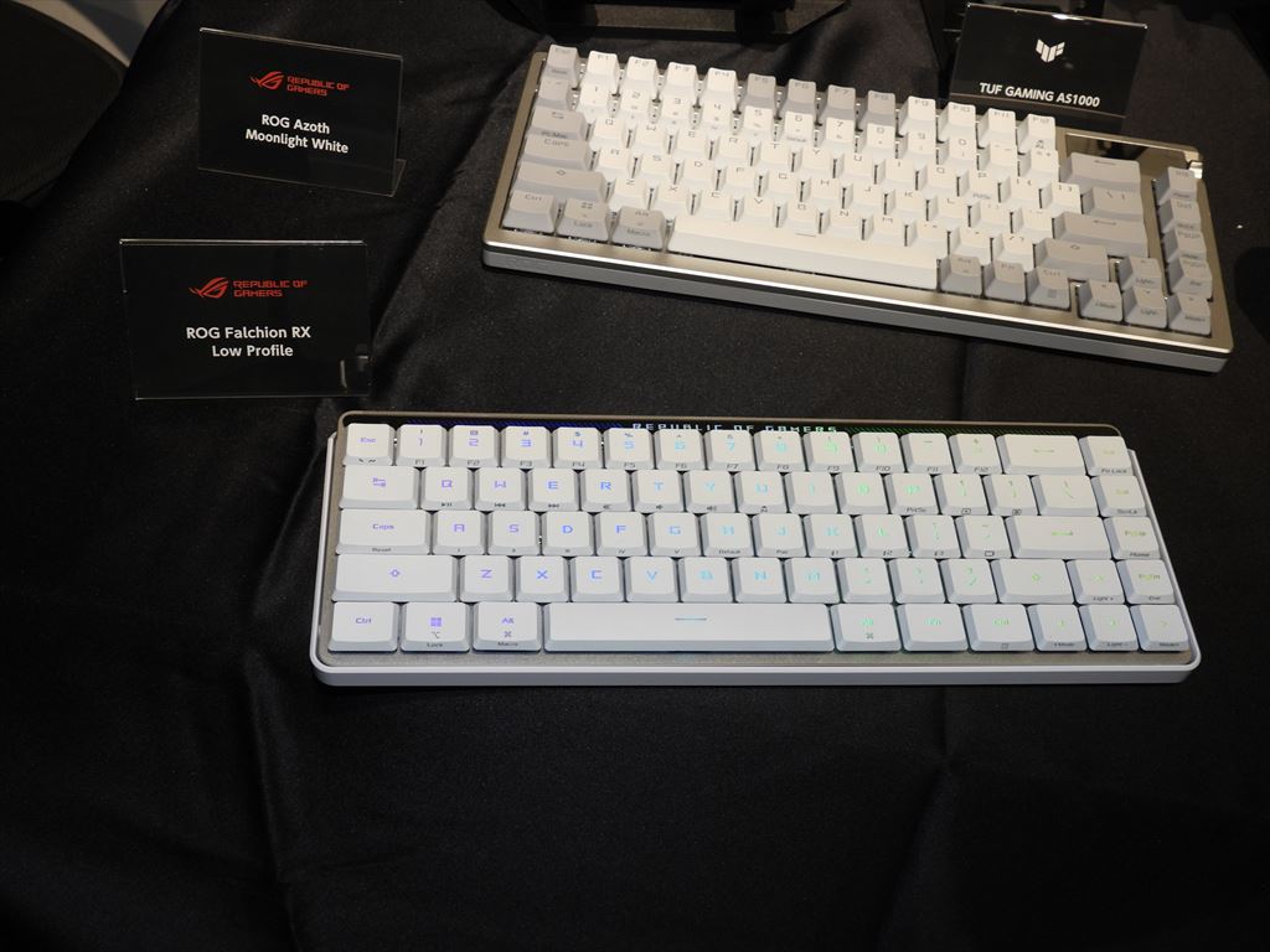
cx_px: 635
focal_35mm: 40
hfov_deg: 46.8
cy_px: 476
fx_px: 1468
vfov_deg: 36.0
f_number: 3.2
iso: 100
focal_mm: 7.1
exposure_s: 1/60
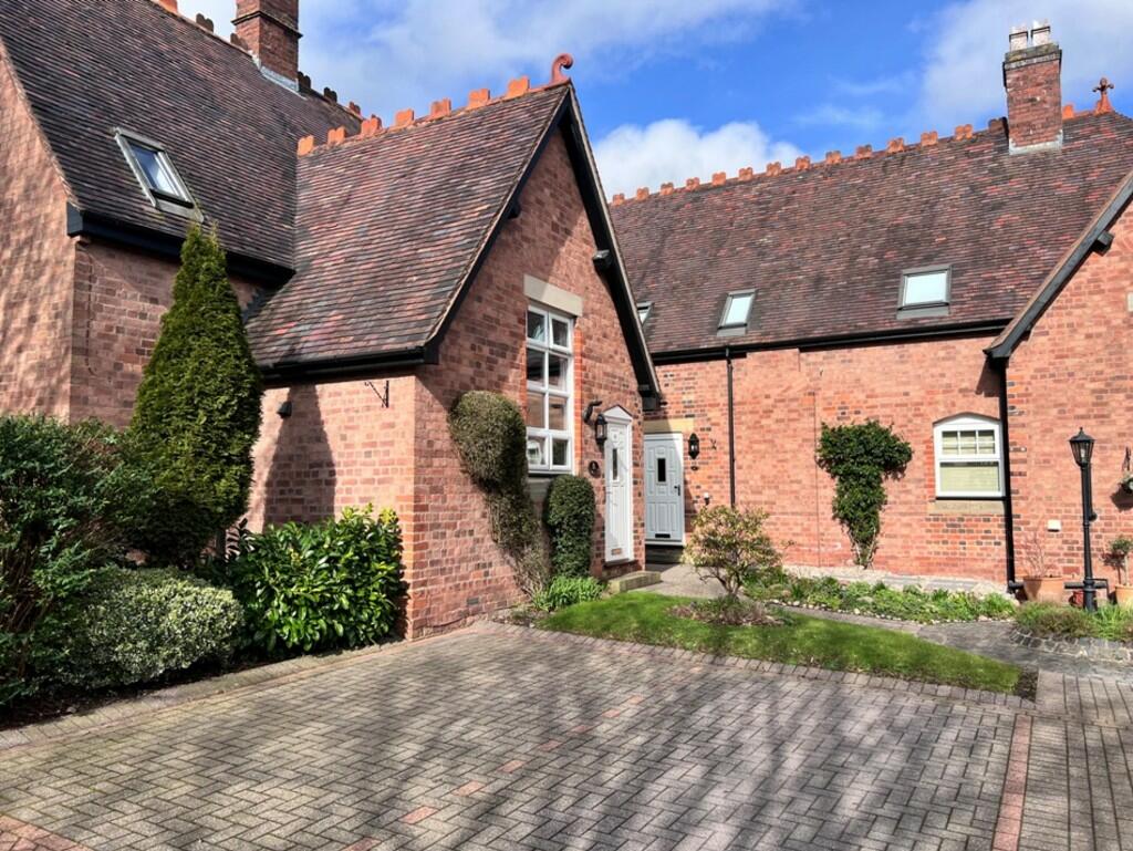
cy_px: 426
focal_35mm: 26
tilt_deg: +3.0
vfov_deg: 53.1
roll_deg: +0.4
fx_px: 851
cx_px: 566
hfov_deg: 67.3
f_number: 1.5
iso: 50
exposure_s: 1/3165
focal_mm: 5.7
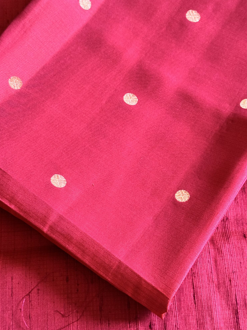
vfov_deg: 31.2
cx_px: 118
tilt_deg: -66.7
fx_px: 590
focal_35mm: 62
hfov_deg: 23.6
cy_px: 141
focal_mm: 6.76
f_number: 1.78
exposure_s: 1/40
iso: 500
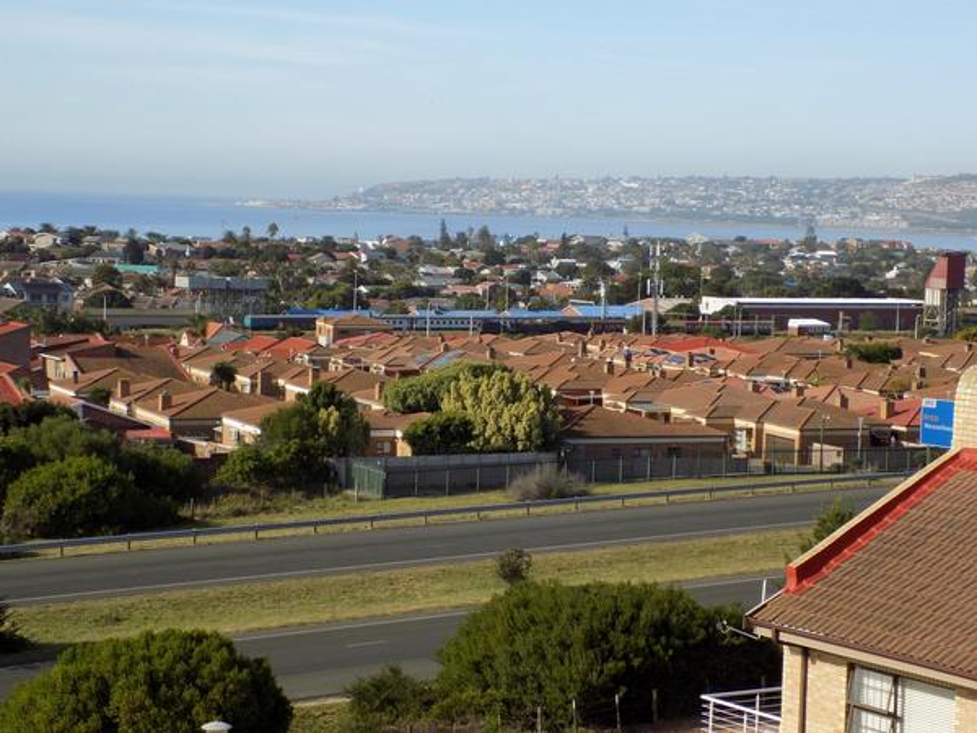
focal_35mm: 78
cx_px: 488
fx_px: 2201
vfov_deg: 18.9
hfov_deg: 25.0
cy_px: 366
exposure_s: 1/400
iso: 80
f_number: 4.3
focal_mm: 13.9
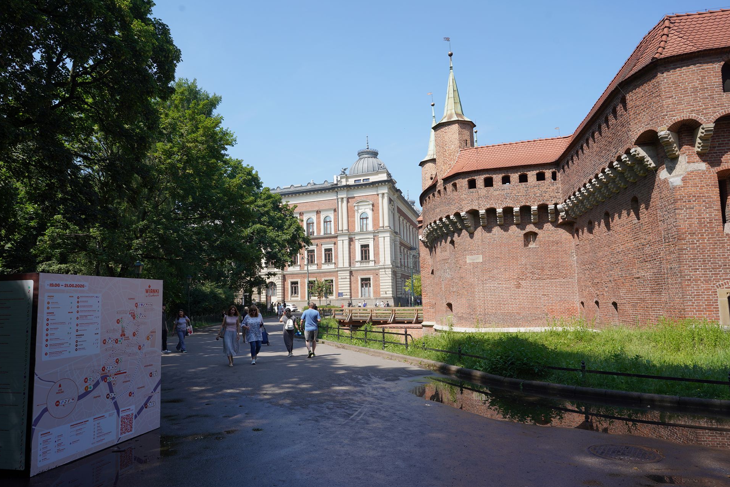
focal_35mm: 25
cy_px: 247
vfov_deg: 51.3
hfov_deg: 71.5
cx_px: 351
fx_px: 507
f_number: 10
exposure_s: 1/100
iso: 100
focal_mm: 24
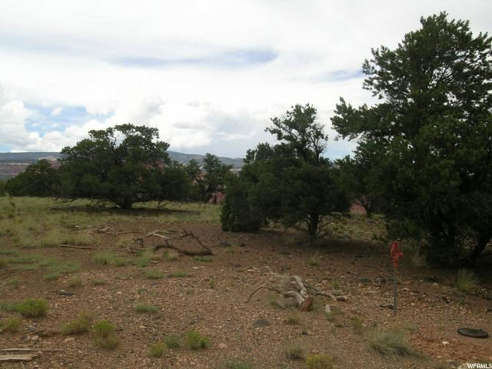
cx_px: 246
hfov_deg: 52.6
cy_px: 184
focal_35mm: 35
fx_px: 497
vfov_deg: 40.7
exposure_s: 1/213
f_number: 6.7
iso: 50
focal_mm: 7.2
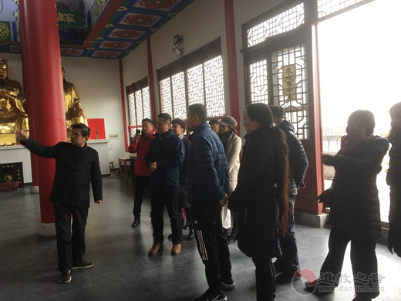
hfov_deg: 61.7
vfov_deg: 48.2
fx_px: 336
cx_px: 200
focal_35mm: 29
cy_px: 150
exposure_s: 1/50
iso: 32
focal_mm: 4.15
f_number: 2.2
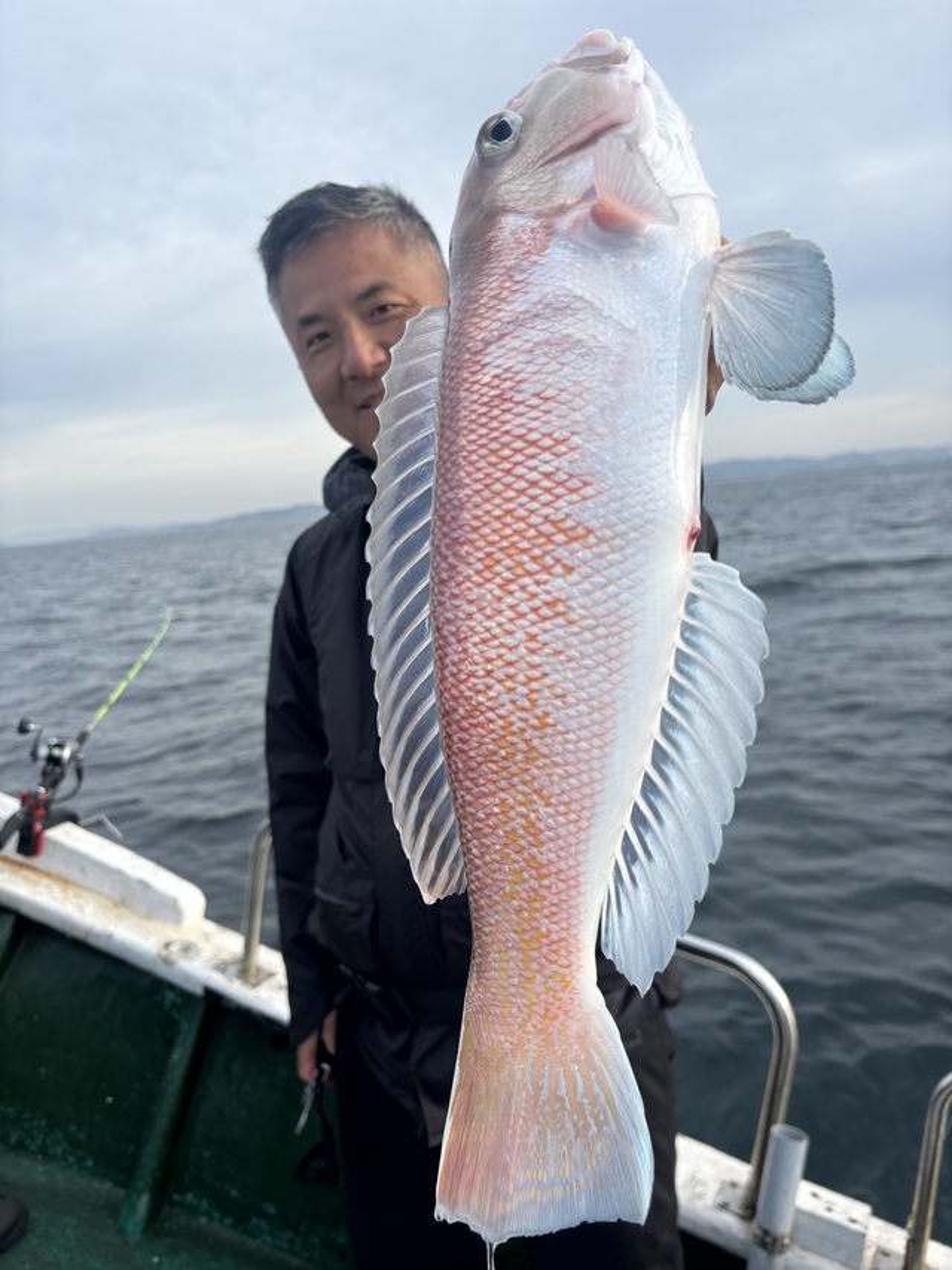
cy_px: 635
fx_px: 954
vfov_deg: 67.3
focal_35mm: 26
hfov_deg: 53.0
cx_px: 476
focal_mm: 5.96
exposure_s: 1/970
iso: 50
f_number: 1.6
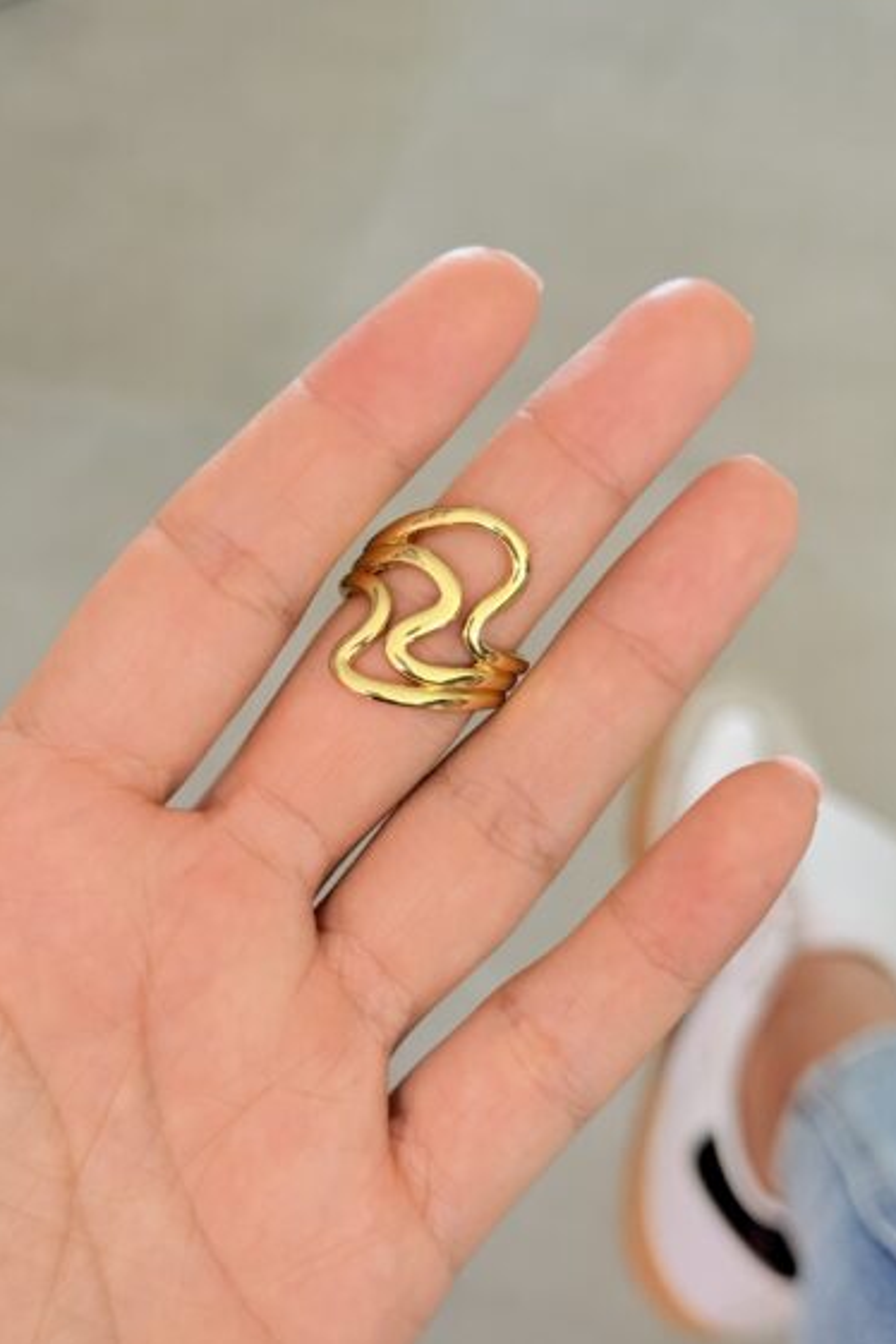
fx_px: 1904
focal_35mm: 51
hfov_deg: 26.5
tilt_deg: -50.9
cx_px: 431
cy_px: 665
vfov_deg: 38.9
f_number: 1.78
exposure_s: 1/60
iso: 250
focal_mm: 6.76
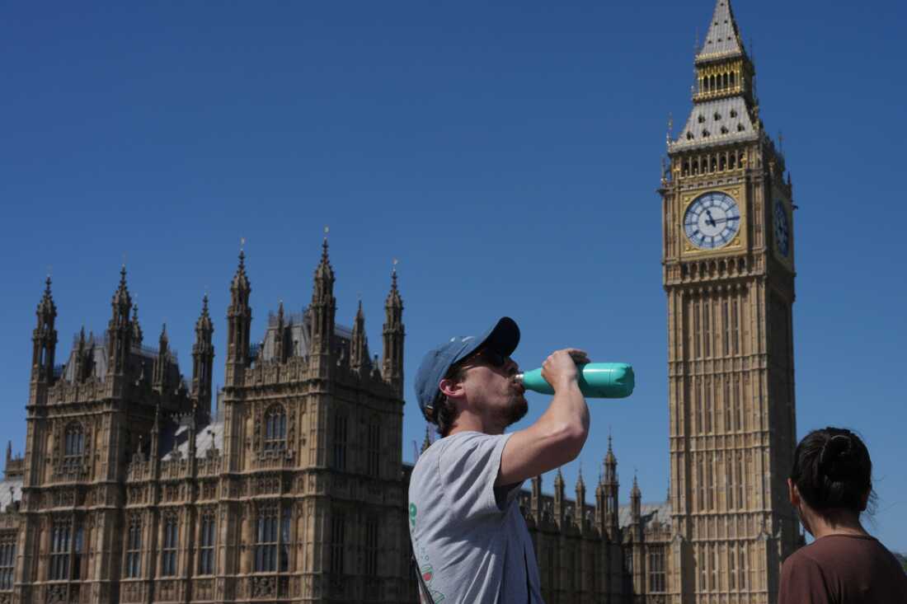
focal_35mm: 43
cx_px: 454
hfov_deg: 45.4
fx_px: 1083
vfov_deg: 31.2
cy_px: 302
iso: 200
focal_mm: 43
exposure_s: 1/1000
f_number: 10
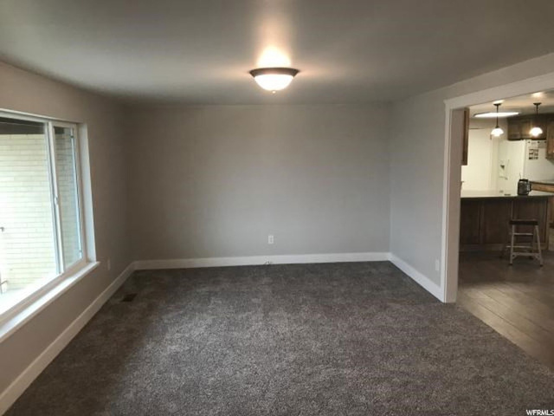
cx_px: 277
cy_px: 208
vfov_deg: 49.7
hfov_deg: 63.4
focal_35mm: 28
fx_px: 448
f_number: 1.8
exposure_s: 1/20
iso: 40
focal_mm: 3.99
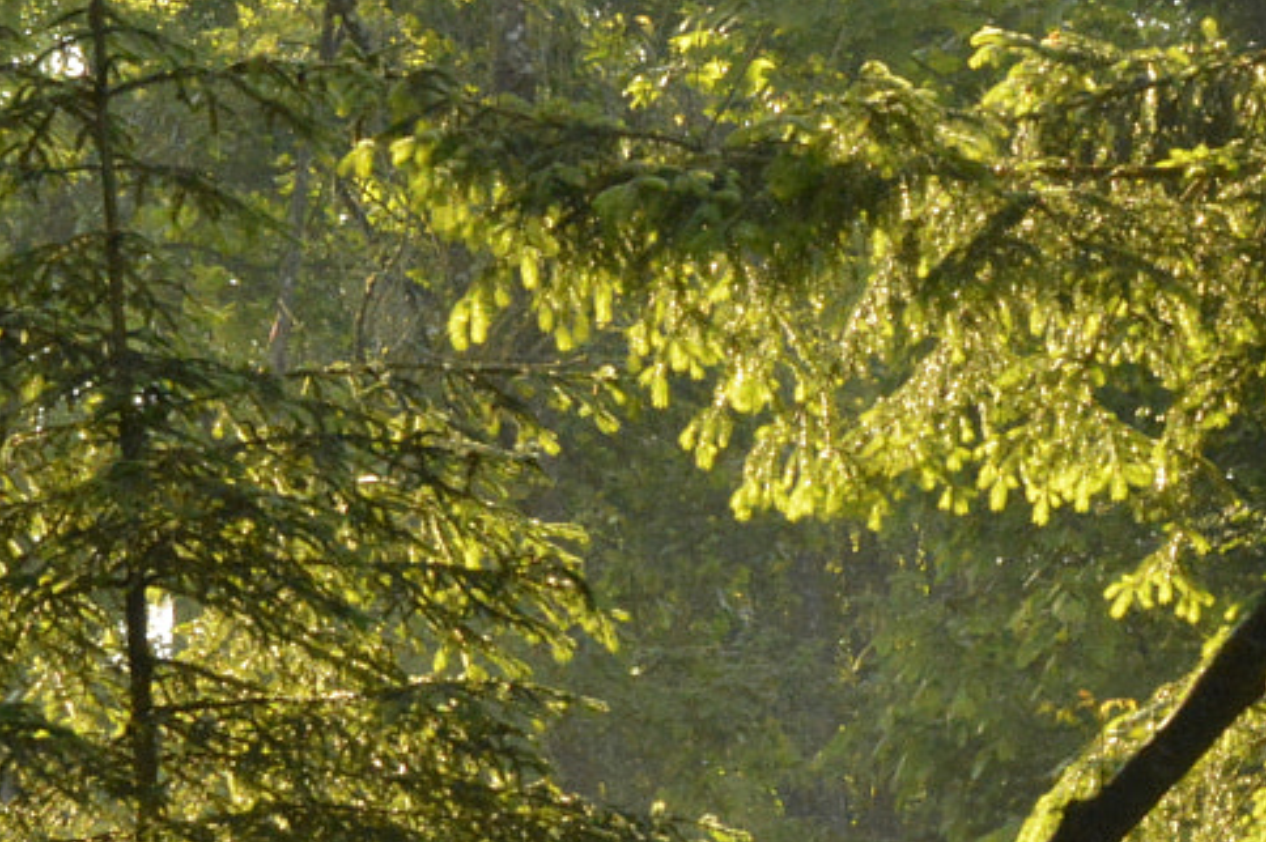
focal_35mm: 372
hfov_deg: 5.5
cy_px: 1190
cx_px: 706
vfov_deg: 3.7
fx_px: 13060
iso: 3200
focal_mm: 75
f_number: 16
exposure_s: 1/320
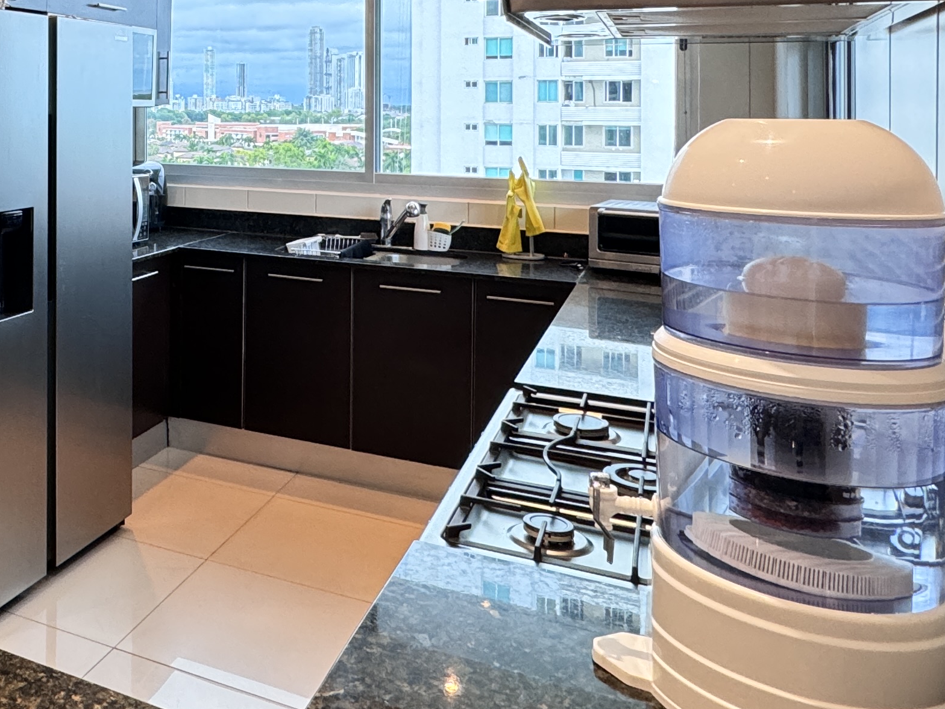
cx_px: 109
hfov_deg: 46.7
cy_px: 104
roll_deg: +0.2
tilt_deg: -0.2
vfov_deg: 37.6
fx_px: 983
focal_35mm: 36
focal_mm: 2.22
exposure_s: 1/60
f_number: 2.2
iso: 250
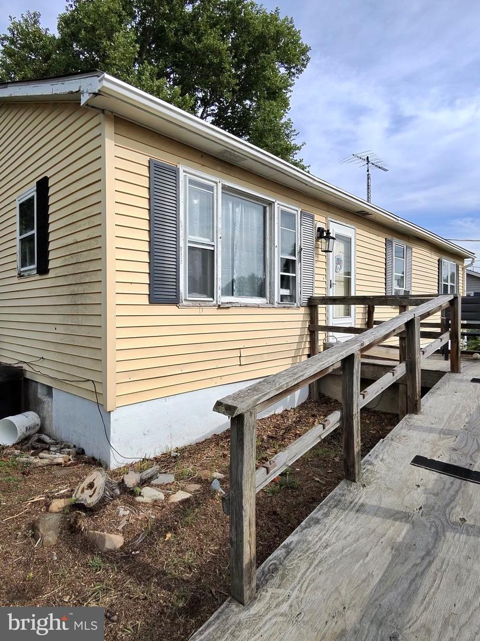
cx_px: 240
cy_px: 320
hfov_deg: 89.9
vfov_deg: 106.2
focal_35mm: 13
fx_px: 240
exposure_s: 1/667
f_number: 2.2
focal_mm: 2.24
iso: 54
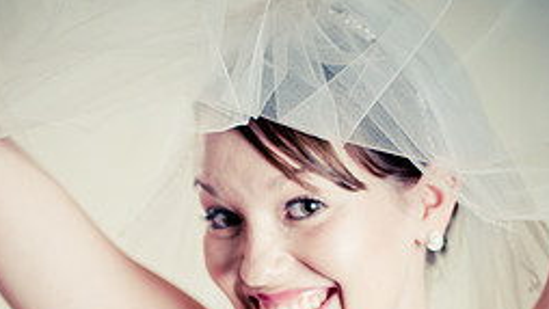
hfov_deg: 15.4
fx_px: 2024
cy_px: 361
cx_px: 241
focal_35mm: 139
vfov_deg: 8.6
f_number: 1.8
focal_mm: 50
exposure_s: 1/160
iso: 100
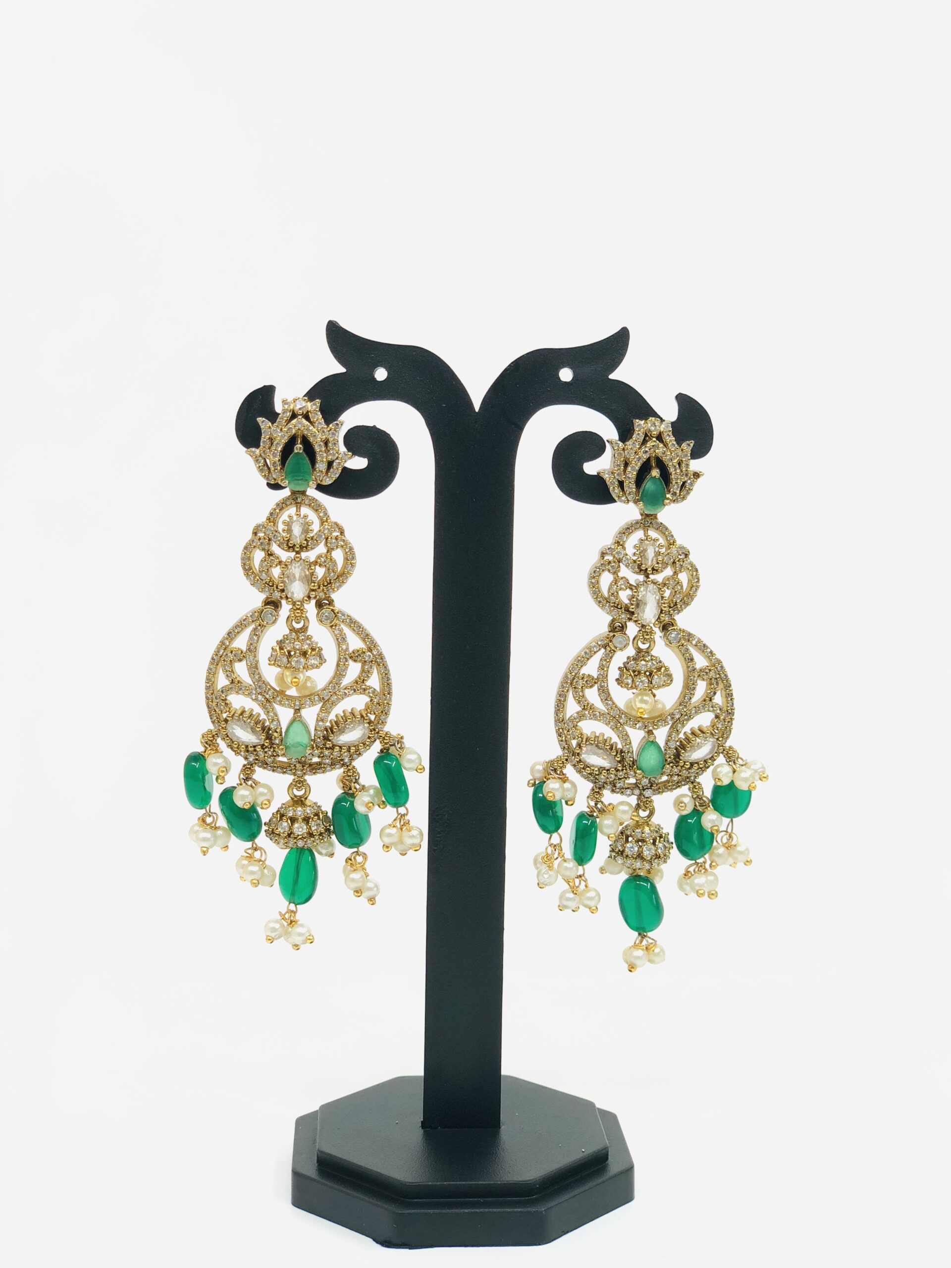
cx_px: 476
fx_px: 1905
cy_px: 634
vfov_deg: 36.8
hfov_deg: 28.0
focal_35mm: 52
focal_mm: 6
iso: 16
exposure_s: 1/100
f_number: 2.4
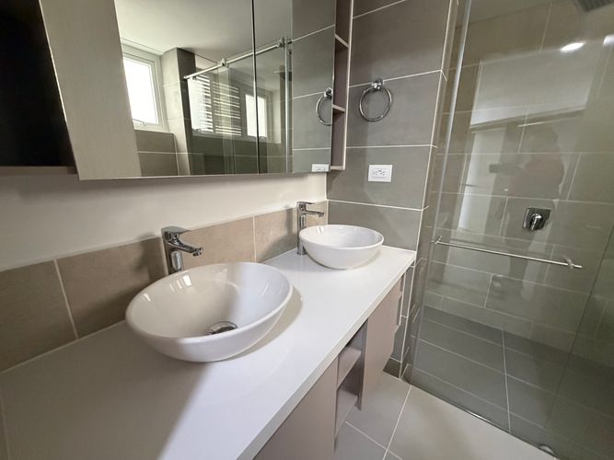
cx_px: 307
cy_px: 230
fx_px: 248
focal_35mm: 14
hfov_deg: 102.1
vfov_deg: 85.7
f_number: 2.2
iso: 800
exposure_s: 1/60
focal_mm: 2.22
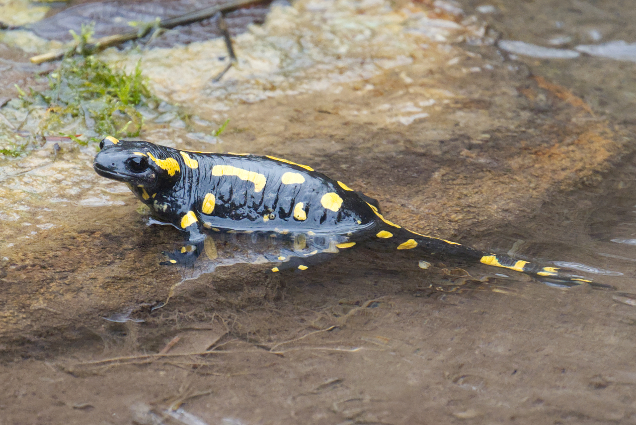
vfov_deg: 3.1
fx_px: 7951
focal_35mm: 450
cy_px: 212
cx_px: 318
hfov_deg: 4.6
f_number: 6.3
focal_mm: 300
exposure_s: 1/800
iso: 4000
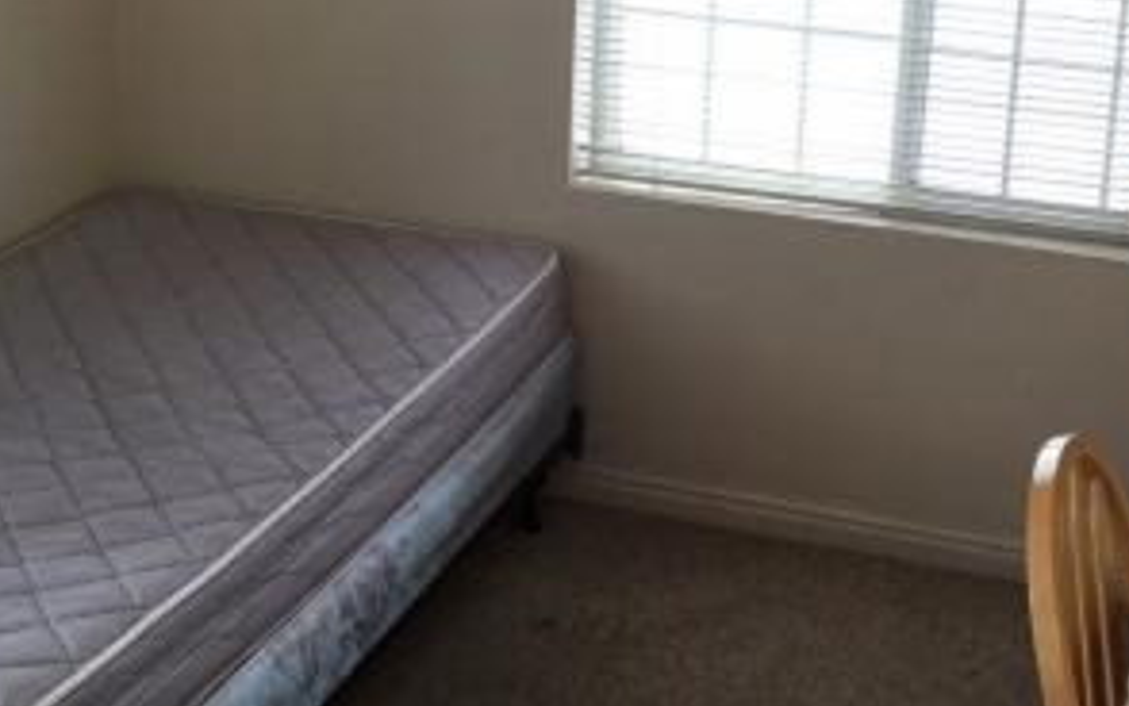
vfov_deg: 19.4
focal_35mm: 67
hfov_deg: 30.5
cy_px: 215
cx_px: 695
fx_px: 2062
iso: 40
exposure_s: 1/120
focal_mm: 4.15
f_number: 2.2
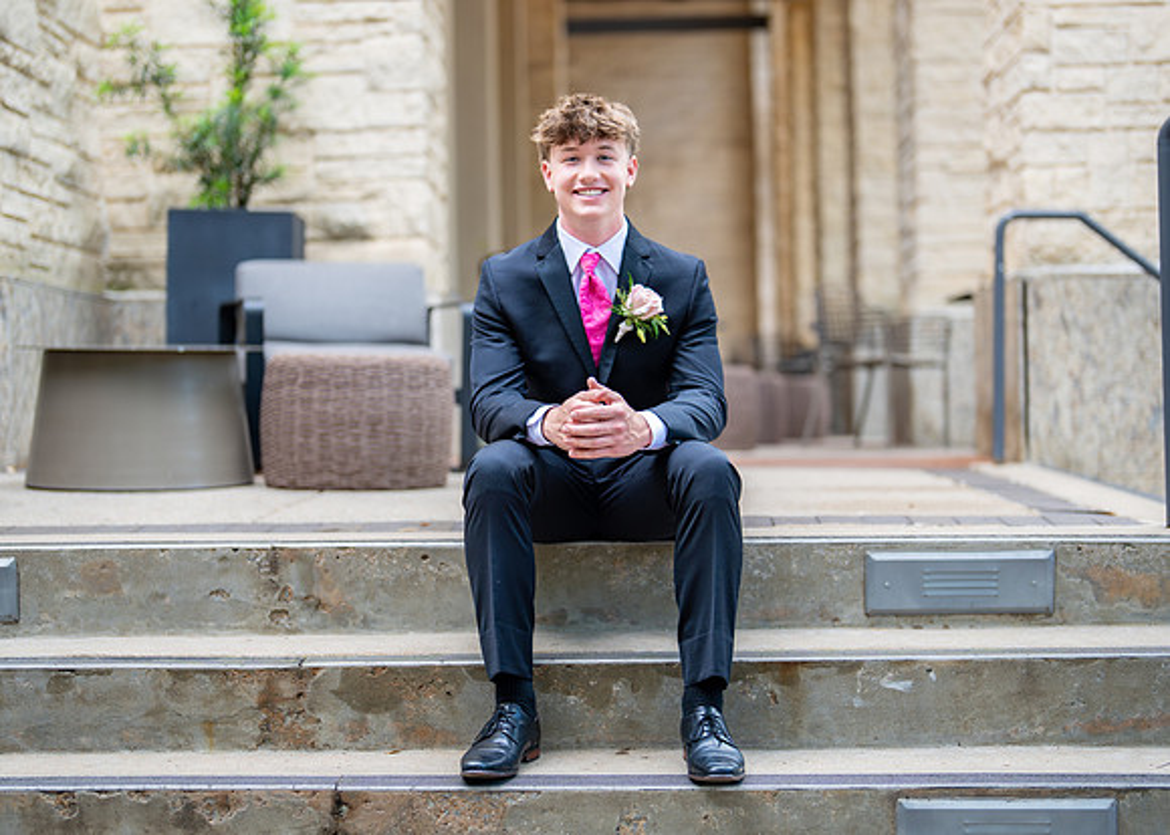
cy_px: 386
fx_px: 2035
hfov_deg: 32.1
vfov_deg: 23.2
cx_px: 614
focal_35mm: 61
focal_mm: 50
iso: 320
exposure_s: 1/800
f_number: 1.2
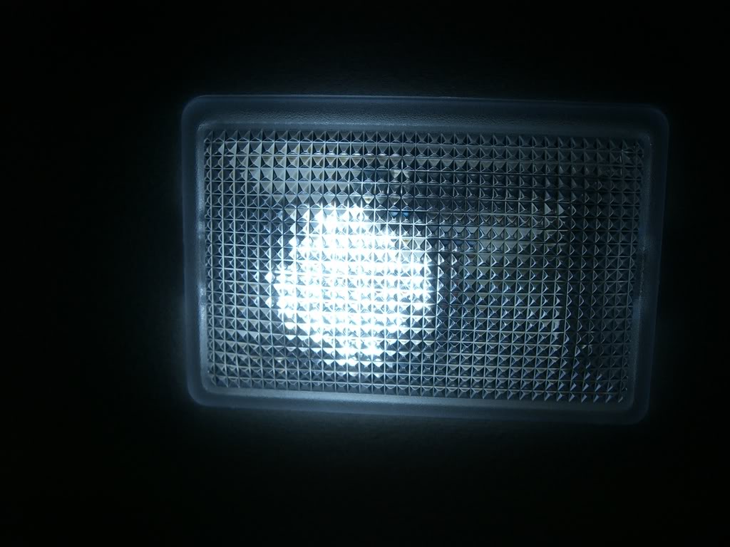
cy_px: 274
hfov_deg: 49.0
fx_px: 801
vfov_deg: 37.7
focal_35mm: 38
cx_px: 365
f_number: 2.7
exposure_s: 1/125
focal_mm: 6.2
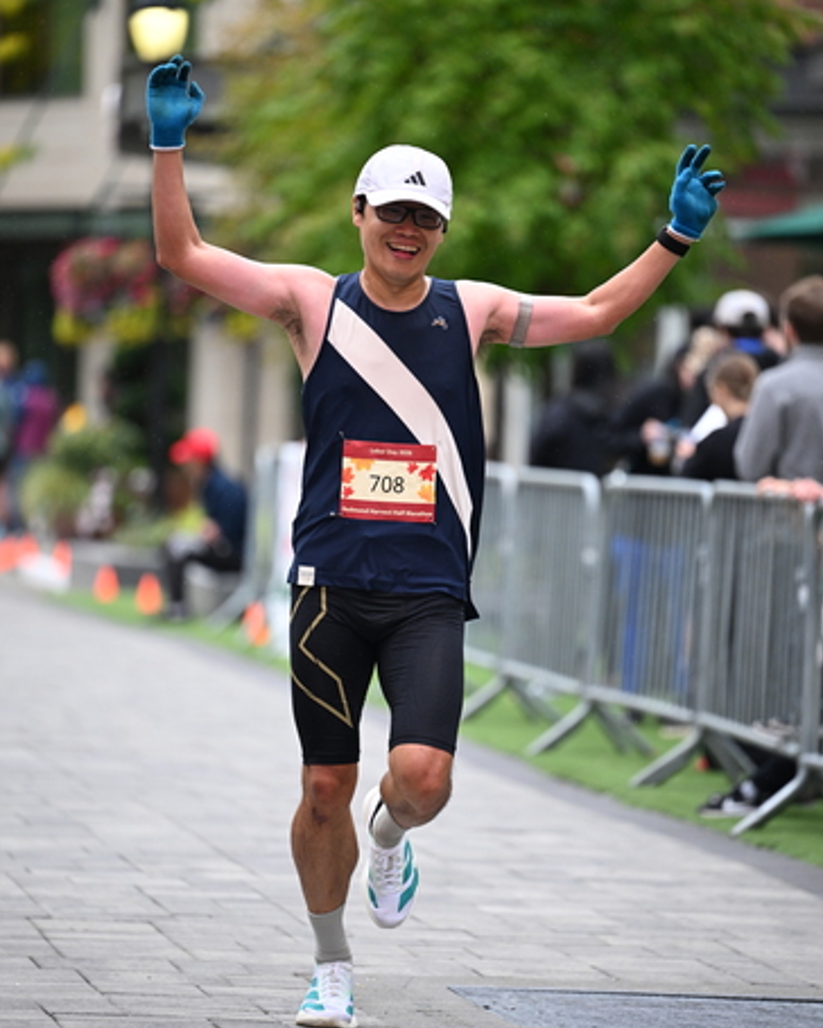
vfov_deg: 9.2
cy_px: 554
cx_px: 413
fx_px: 6394
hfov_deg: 7.4
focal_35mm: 210
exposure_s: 1/2000
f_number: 2.8
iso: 1250
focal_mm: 185
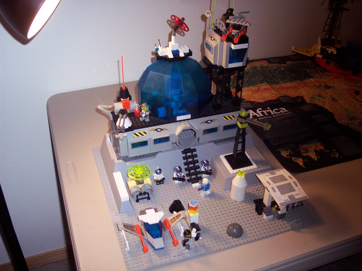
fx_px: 408
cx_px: 181
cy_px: 136
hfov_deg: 47.9
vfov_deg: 36.8
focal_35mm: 39
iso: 100
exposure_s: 1/60
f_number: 2.8
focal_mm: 8
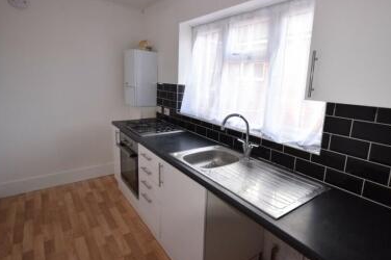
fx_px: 206
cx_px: 220
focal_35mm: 19
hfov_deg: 86.5
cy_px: 122
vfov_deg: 64.4
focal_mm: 10
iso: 800
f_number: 5.6
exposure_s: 1/125
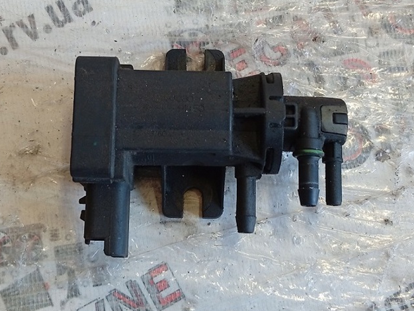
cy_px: 154
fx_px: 634
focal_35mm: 53
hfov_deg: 36.2
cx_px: 209
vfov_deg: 27.5
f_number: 1.8
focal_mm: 3.96
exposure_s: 1/50
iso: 197
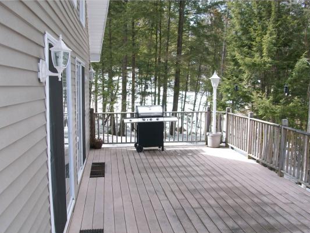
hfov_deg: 50.1
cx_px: 159
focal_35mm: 37
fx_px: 332
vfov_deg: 38.7
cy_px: 126
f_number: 2.8
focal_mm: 5.7
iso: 64
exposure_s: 1/469
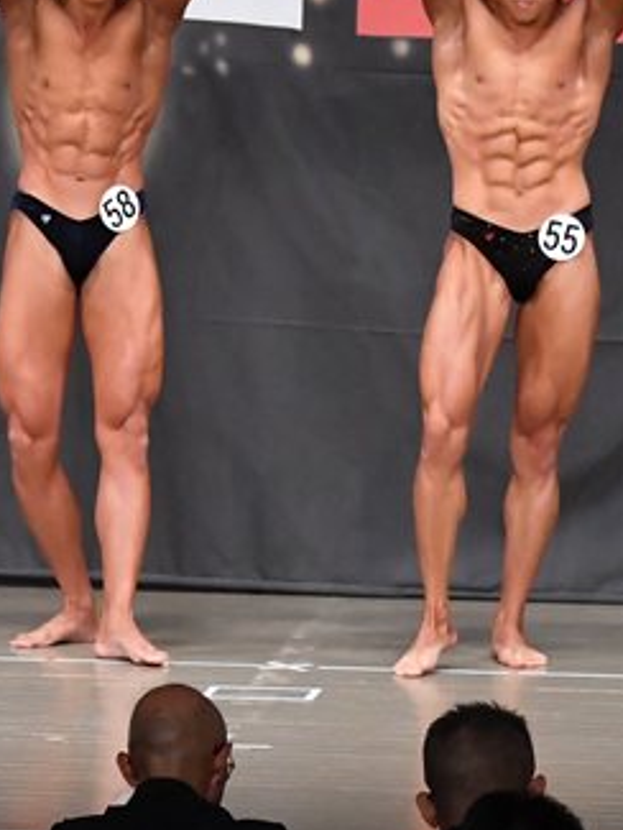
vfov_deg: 5.8
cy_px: 378
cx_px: 282
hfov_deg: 4.3
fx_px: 8249
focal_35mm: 344
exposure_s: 1/400
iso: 6400
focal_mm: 100
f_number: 5.6
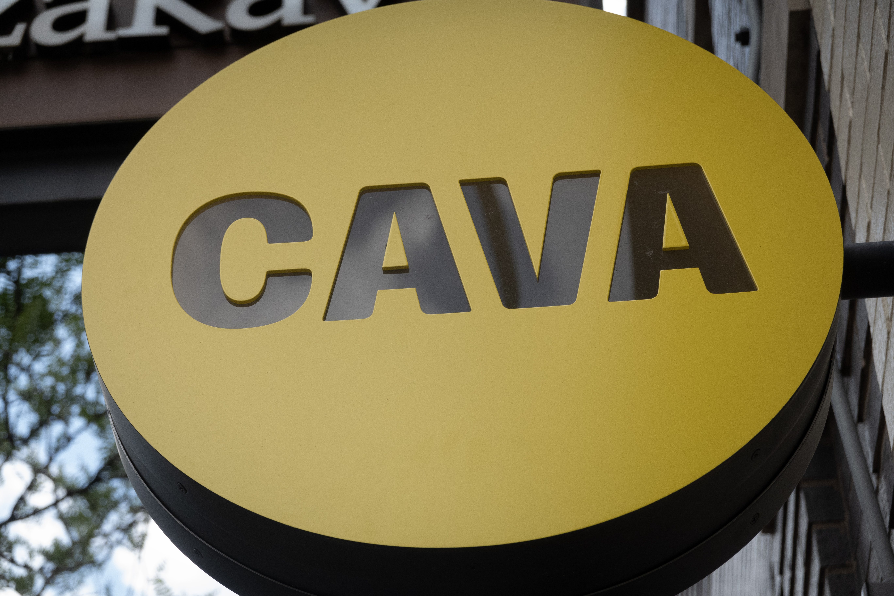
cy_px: 298
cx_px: 447
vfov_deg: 15.0
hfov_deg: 22.4
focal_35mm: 91
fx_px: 2260
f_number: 4
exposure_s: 1/1000
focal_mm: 33.33
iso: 400
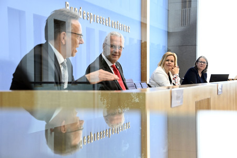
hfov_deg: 28.9
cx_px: 118
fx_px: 460
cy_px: 79
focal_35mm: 70
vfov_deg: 19.4
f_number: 5.6
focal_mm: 70
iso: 5000
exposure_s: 1/500
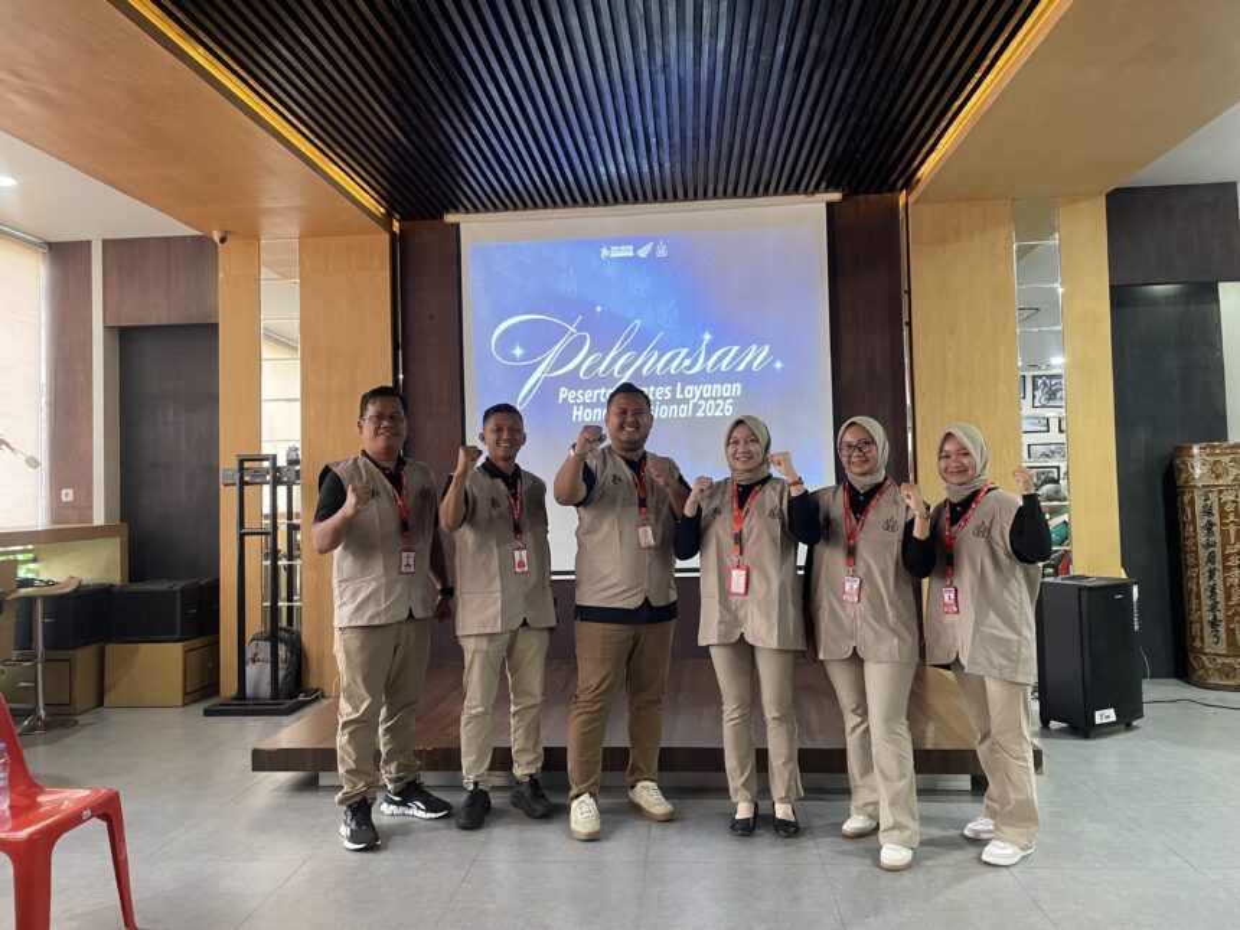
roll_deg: +2.0
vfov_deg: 53.1
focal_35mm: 26
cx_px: 620
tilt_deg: +1.3
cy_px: 465
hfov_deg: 67.3
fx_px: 931
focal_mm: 4.2
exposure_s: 1/60
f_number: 1.6
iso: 320
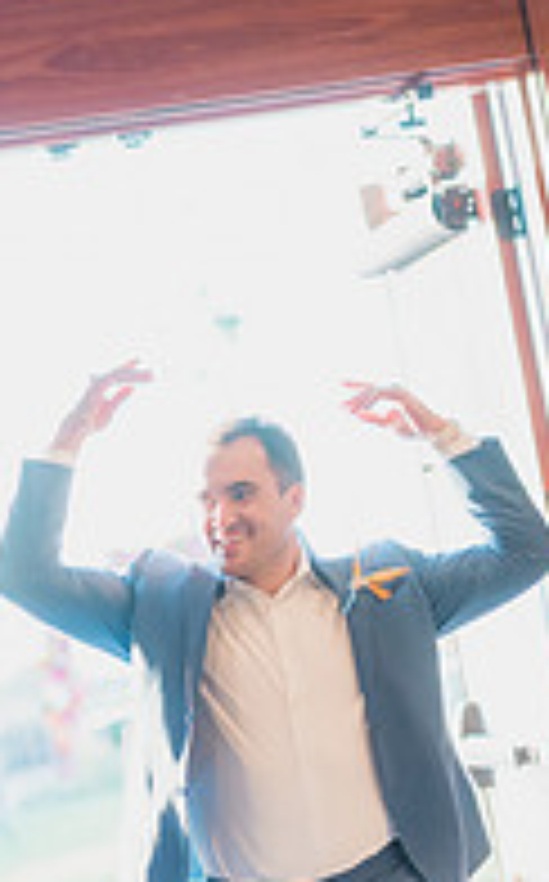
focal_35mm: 117
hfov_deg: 11.1
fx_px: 2809
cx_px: 162
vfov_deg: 17.5
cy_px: 842
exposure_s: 1/1250
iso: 1250
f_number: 1.4
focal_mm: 50
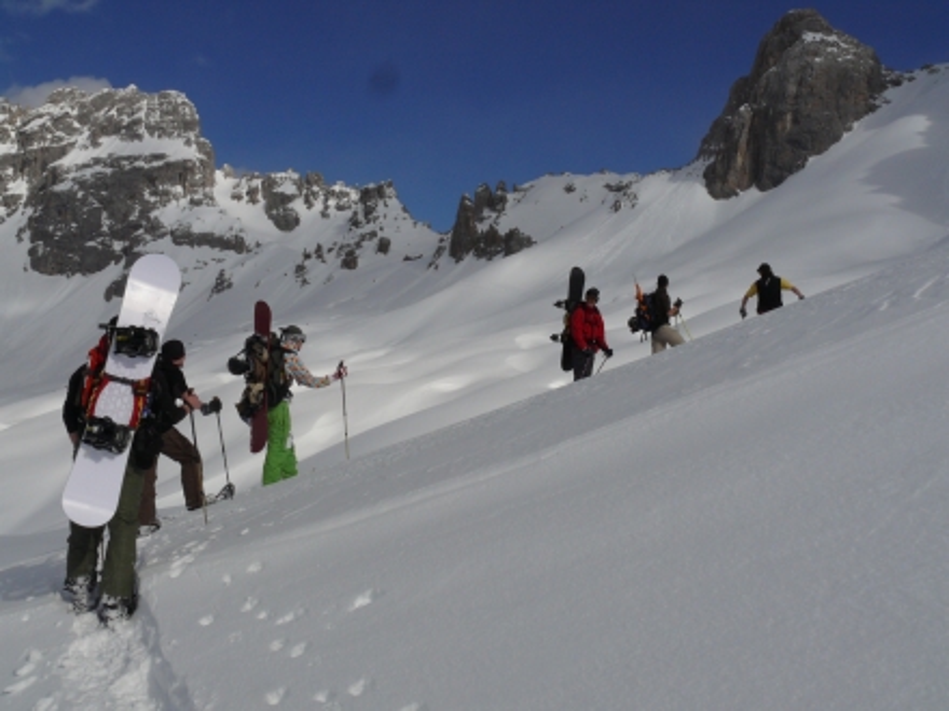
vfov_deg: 40.7
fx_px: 960
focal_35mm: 35
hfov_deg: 52.6
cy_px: 356
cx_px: 474
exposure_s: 1/1000
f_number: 8
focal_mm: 7.4
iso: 100
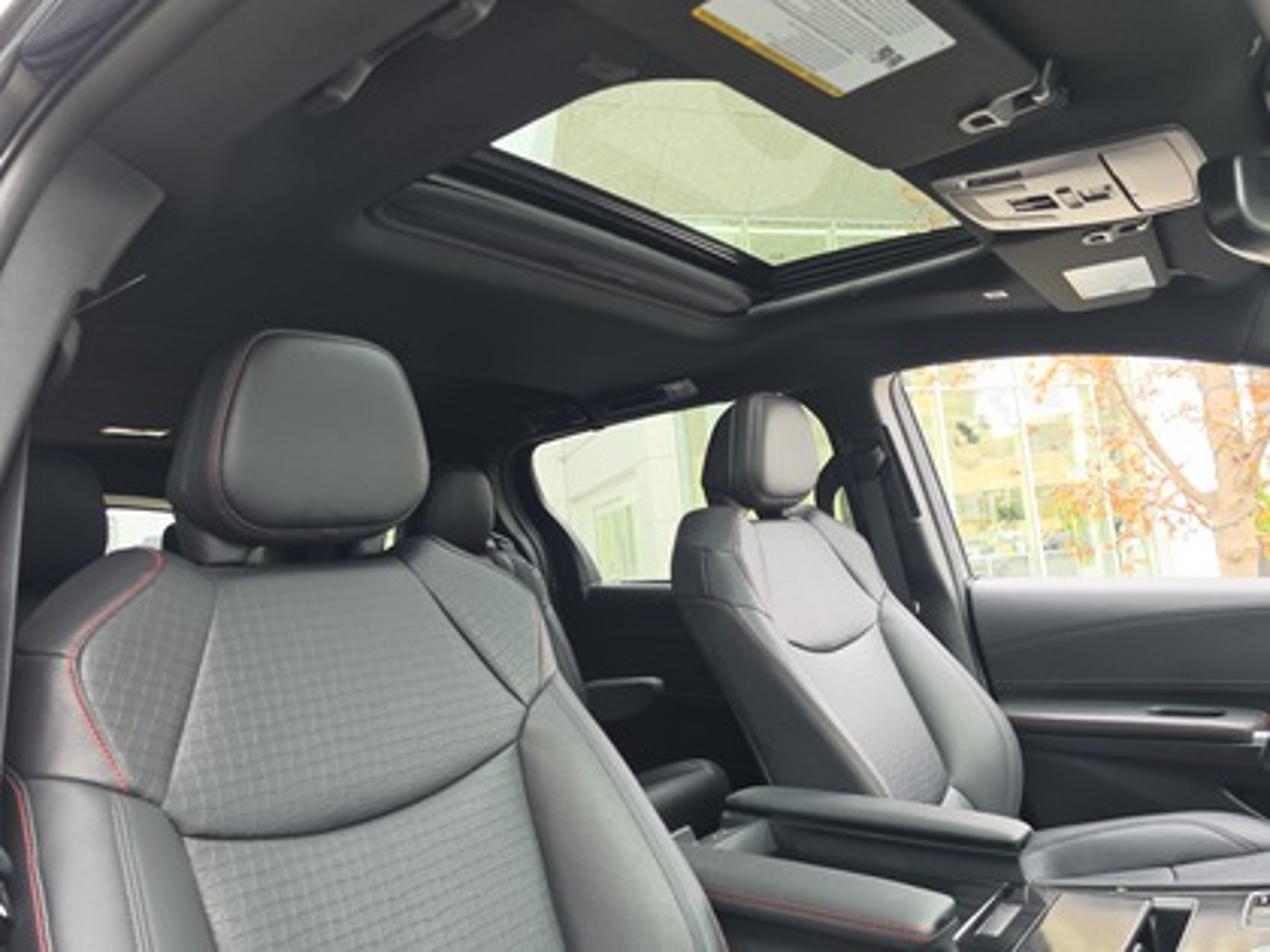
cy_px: 476
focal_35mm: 23
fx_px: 844
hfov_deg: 73.9
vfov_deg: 58.9
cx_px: 635
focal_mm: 6.5
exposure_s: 1/120
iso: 100
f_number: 1.4
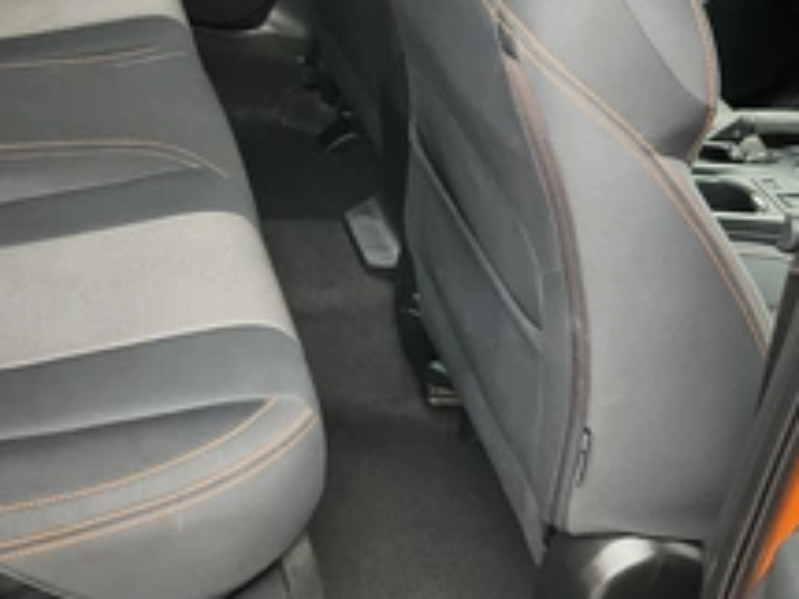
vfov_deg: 26.3
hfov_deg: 34.4
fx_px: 1246
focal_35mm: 54
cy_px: 78
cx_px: 149
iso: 100
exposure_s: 1/60
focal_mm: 3
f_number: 1.8
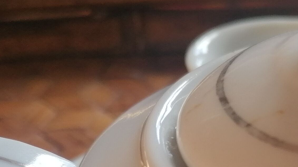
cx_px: 329
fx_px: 822
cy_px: 321
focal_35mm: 104
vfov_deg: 10.8
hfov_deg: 19.7
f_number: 1.8
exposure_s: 1/100
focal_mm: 4.75
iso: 64
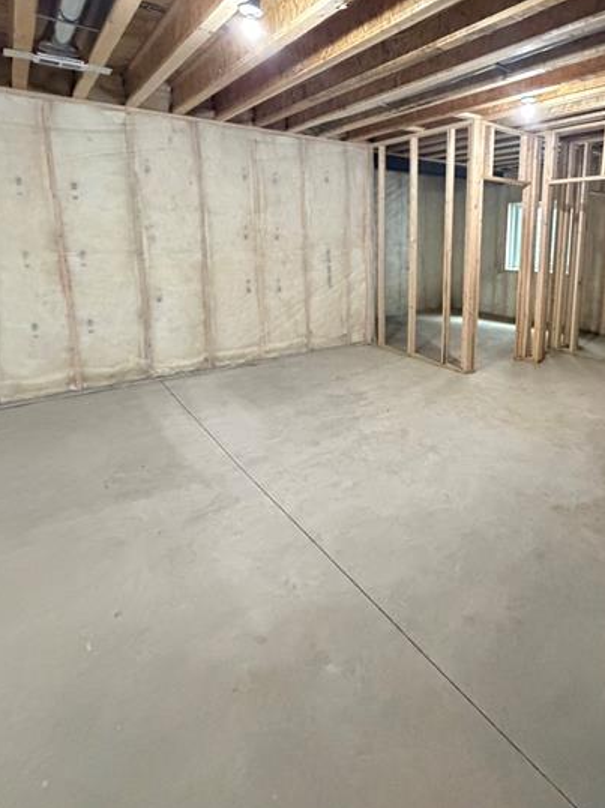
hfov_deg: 64.3
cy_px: 321
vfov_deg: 80.8
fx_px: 466
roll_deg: -1.6
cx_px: 401
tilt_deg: -9.3
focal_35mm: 20
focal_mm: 2.22
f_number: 2.2
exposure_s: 1/60
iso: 1000
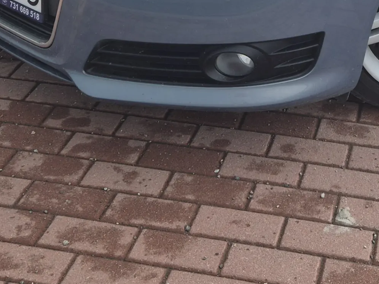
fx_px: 832
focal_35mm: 76
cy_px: -108
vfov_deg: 17.8
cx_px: 316
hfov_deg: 25.1
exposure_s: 1/1324
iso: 25
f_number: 1.8
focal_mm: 5.4
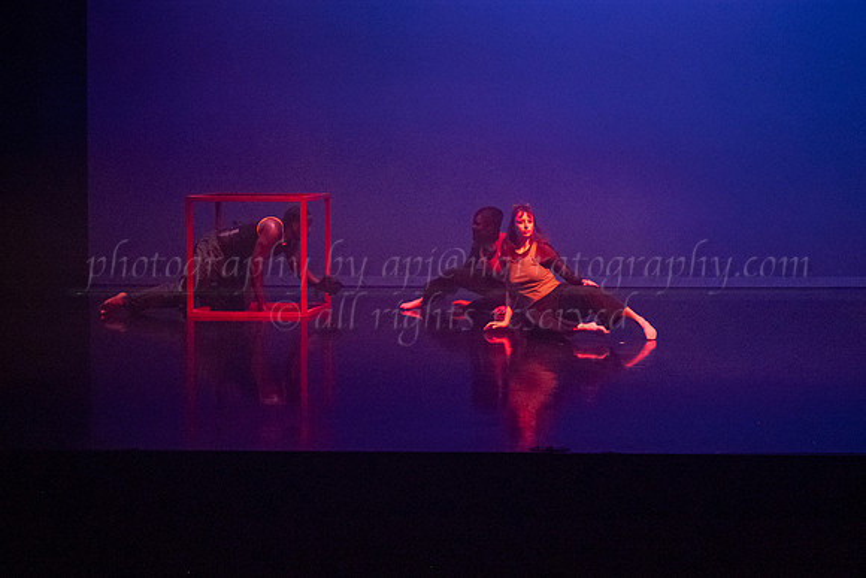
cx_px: 567
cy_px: 297
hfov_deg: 20.7
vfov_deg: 13.9
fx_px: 2363
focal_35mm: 98
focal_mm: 75
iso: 4000
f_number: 3.2
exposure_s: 1/320
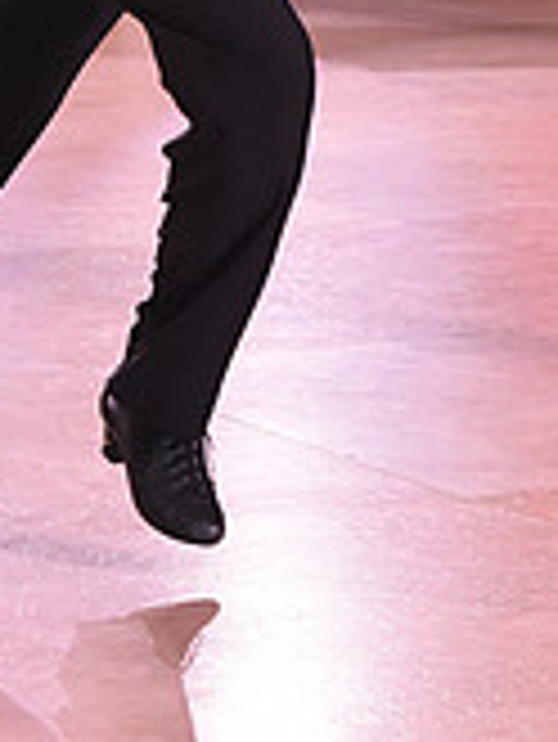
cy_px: -238
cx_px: 664
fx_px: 4722
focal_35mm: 220
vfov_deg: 8.8
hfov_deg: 6.7
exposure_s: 1/320
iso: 2500
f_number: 6.3
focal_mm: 65
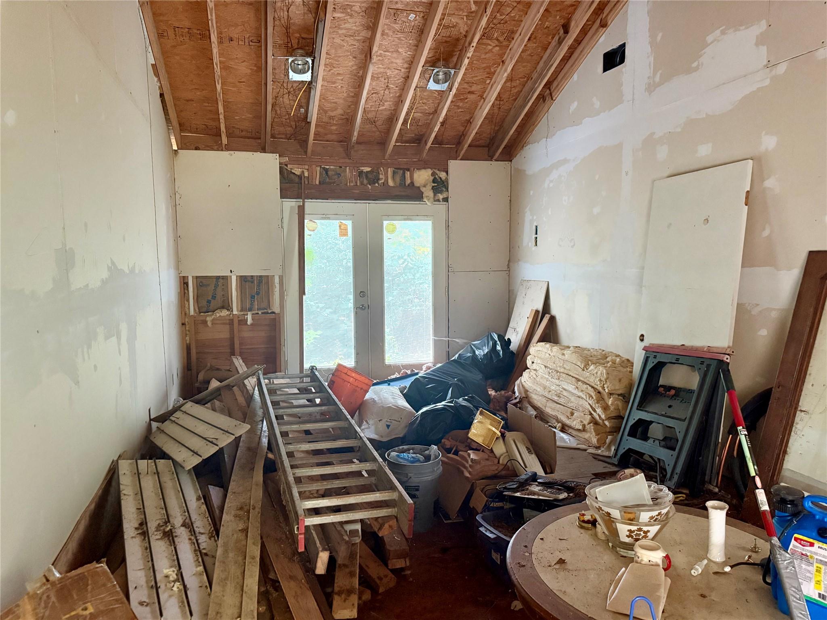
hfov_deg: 71.6
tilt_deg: -5.7
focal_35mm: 24
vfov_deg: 56.8
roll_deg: +0.3
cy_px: 310
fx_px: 573
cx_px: 414
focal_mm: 6.76
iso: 800
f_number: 1.78
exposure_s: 1/40
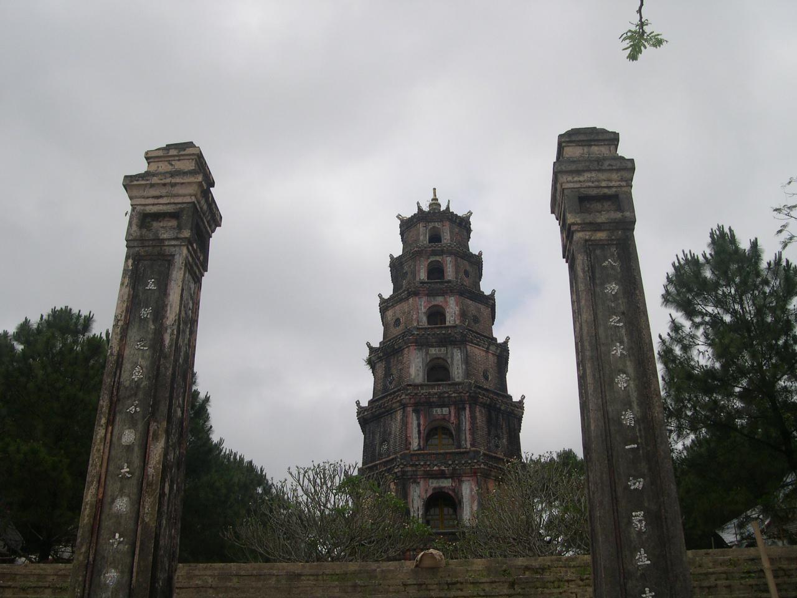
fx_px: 875
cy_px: 299
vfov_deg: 37.7
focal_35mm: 38
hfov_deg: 49.0
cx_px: 398
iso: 100
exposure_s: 1/444
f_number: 7.6
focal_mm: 8
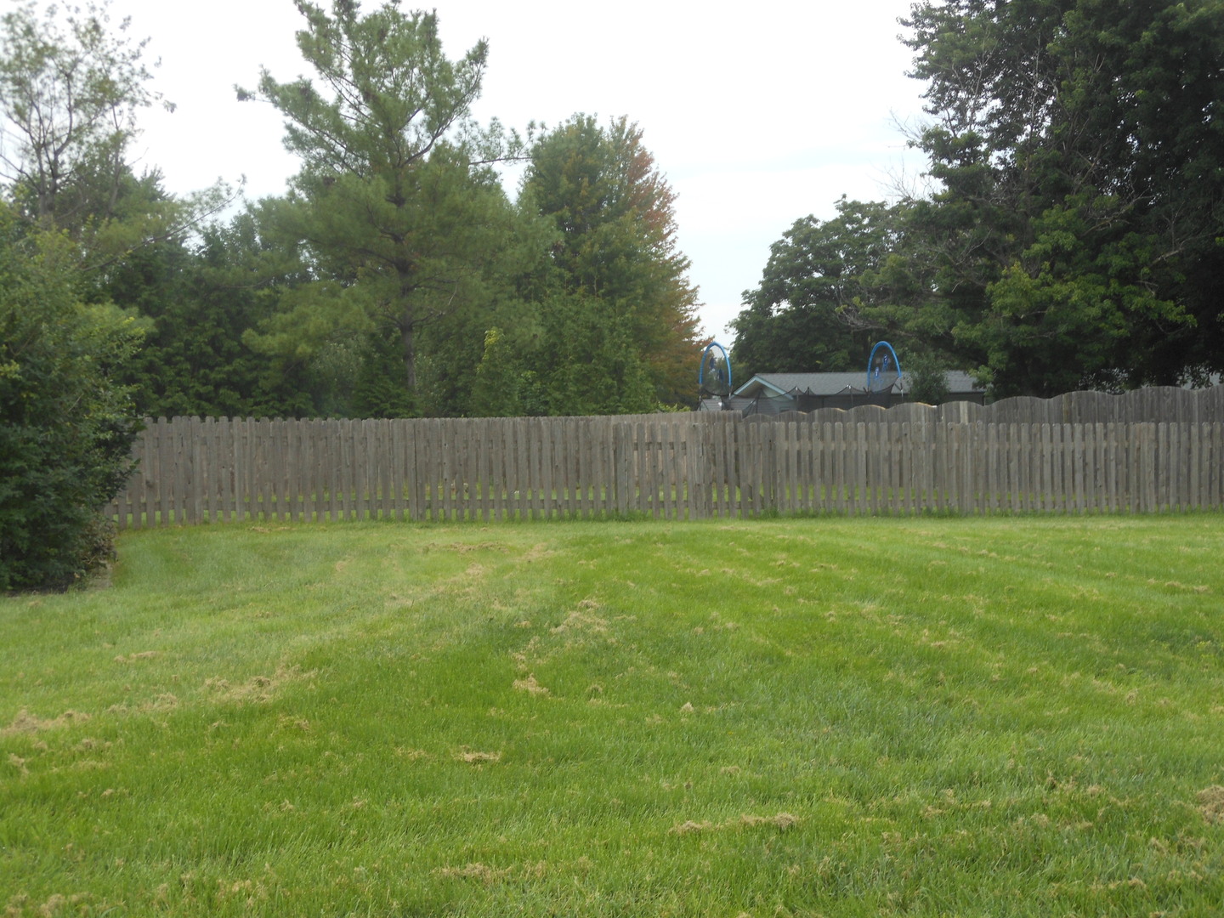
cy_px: 459
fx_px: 1768
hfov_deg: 38.2
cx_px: 612
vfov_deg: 29.1
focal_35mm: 50
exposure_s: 1/100
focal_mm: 8.9
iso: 80
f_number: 4
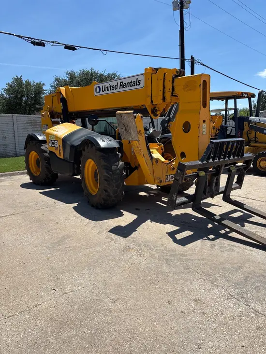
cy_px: 177
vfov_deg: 67.3
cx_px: 133
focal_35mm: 26
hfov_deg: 53.1
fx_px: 266
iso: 50
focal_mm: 5.96
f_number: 1.6
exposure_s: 1/4425
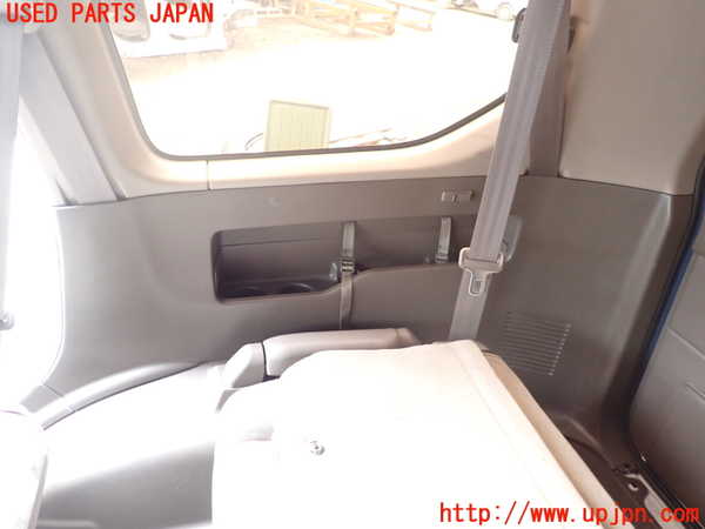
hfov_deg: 69.4
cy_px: 264
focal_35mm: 25
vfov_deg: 54.9
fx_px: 509
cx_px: 352
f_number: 2
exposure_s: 1/30
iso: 800
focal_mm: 4.5
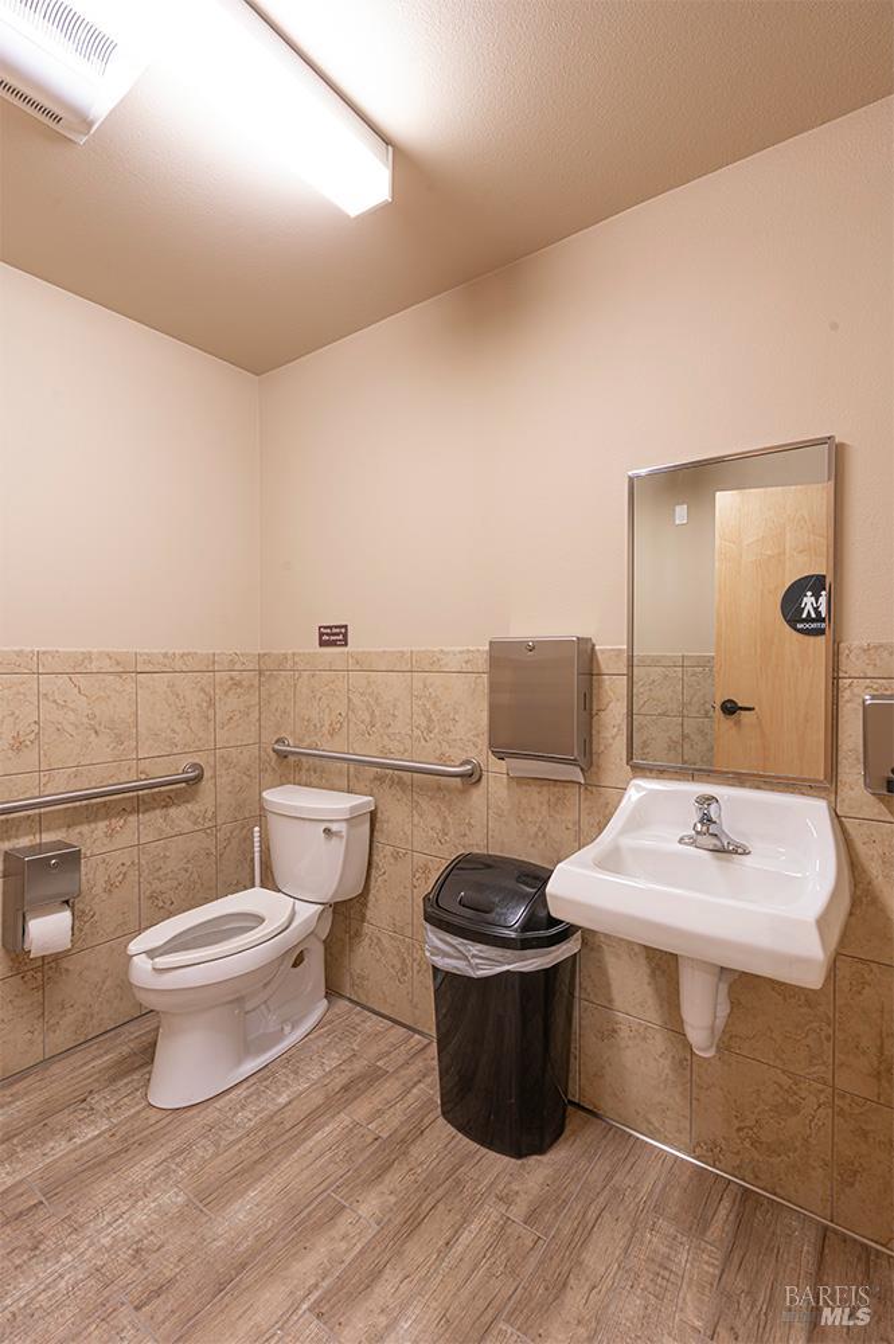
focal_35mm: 16
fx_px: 597
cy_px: 672
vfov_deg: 96.8
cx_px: 447
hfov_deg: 73.6
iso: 50
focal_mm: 16
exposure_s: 4
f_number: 11
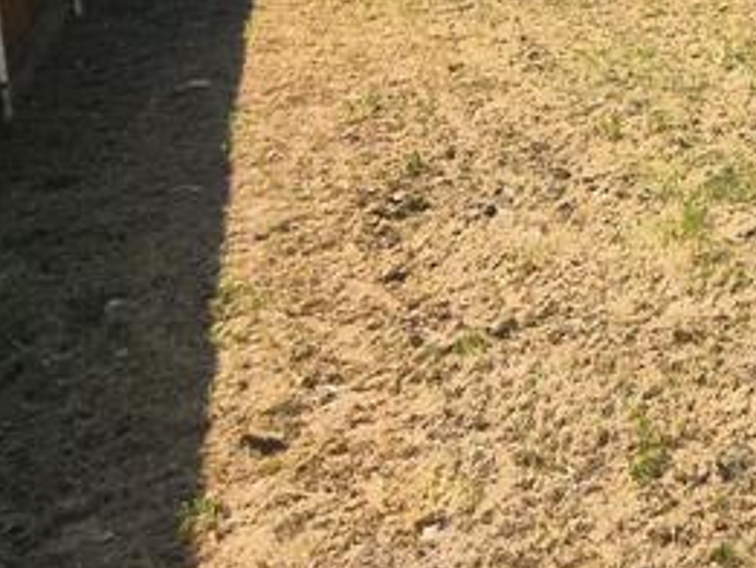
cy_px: 0
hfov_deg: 29.4
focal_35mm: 51
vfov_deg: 27.0
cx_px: 1008
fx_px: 1114
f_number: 2.2
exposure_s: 1/686
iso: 25
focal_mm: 1.7
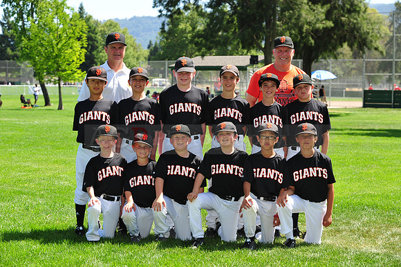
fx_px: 1113
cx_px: 200
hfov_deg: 20.4
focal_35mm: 100
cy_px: 134
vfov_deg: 13.7
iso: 200
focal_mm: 100
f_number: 7.1
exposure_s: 1/320
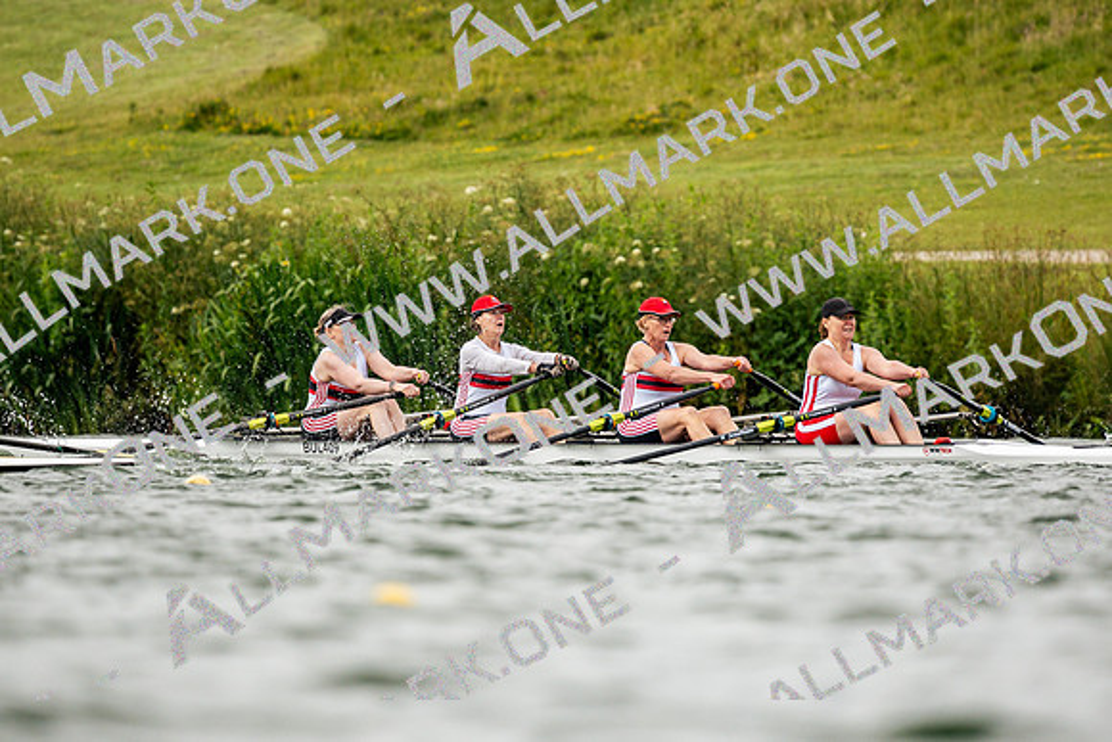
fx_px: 27805
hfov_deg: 2.3
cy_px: 371
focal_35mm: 900
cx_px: 556
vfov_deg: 1.5
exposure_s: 1/2000
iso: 500
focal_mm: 600
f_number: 6.3
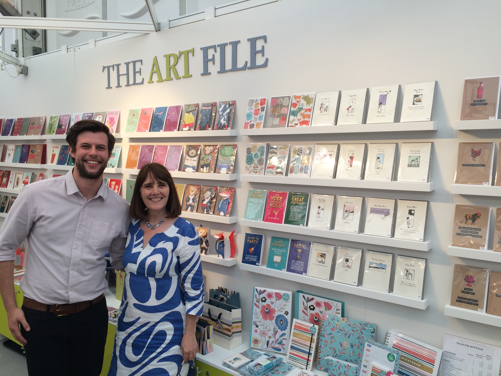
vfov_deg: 48.2
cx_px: 250
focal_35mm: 29
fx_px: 420
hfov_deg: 61.7
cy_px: 188
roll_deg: +0.4
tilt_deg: -5.2
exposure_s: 1/120
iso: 40
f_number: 2.2
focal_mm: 4.15
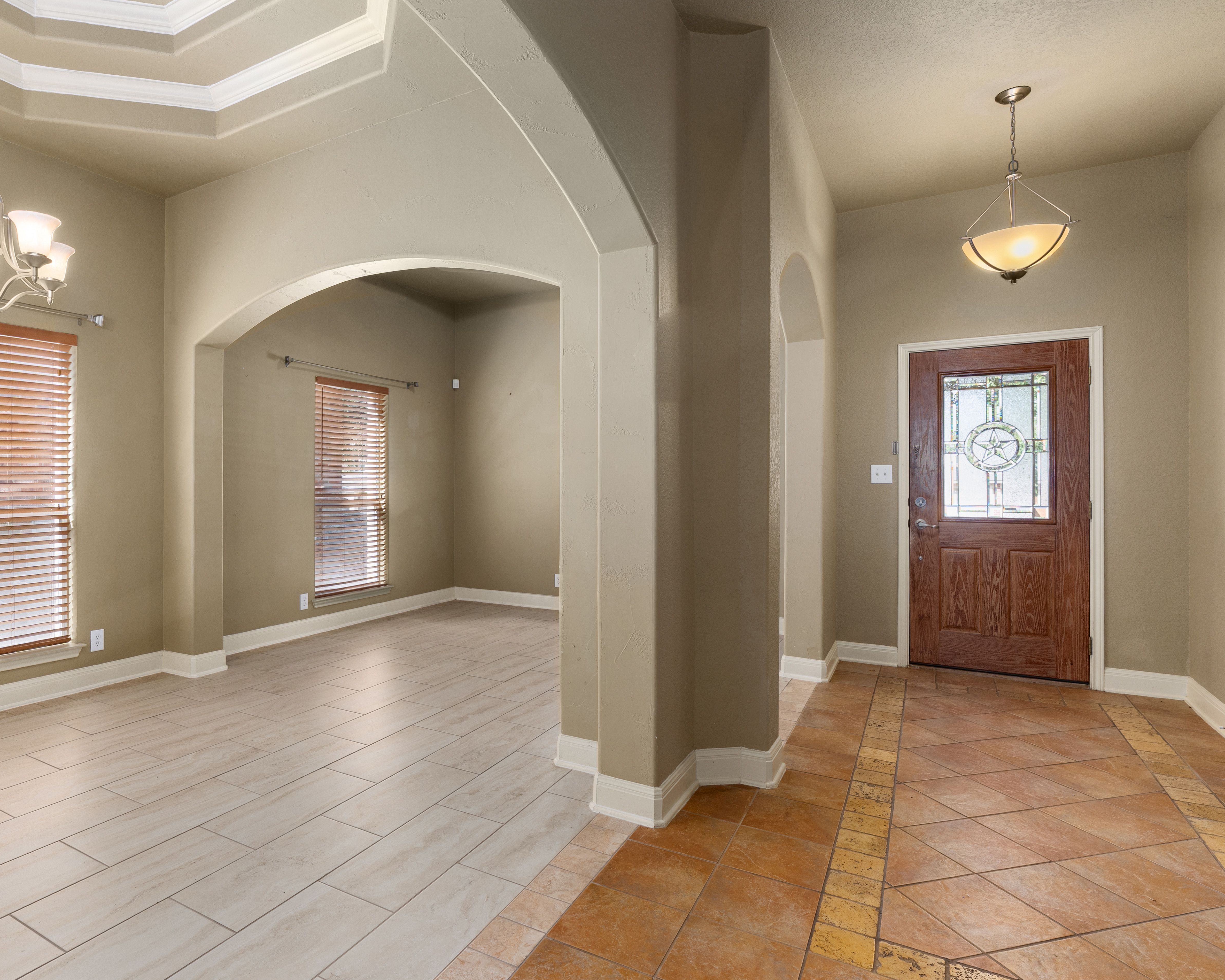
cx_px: 484
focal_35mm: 19
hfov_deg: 82.2
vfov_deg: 70.8
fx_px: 689
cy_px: 498
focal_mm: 16
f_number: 7.1
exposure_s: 1/160
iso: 320
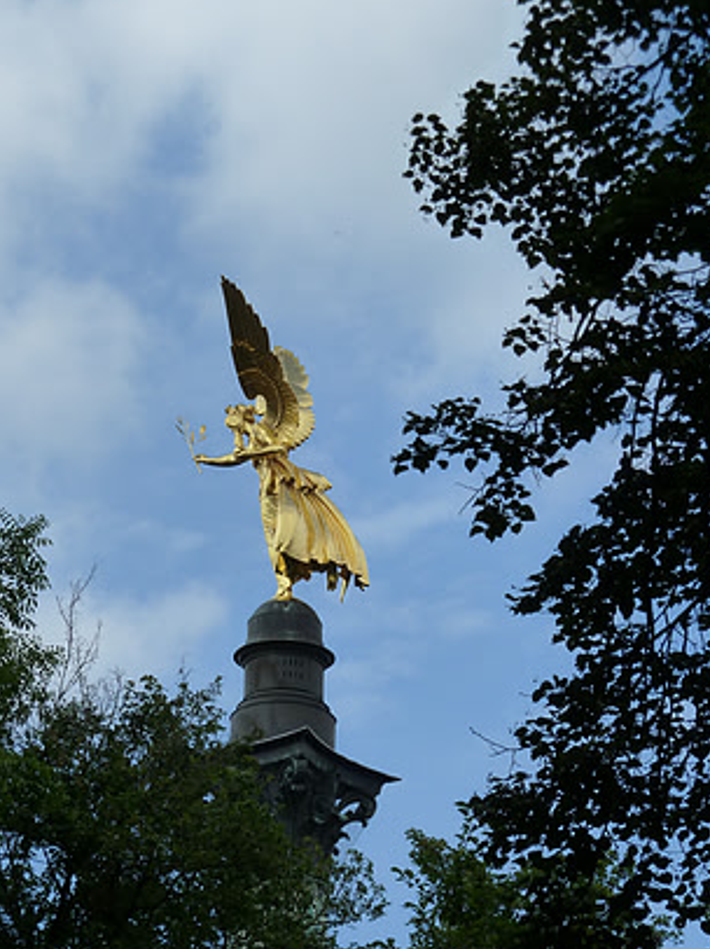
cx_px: 335
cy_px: 479
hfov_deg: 9.1
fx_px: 4462
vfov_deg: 12.1
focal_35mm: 163
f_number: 5.6
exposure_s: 1/500
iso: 125
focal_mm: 24.1
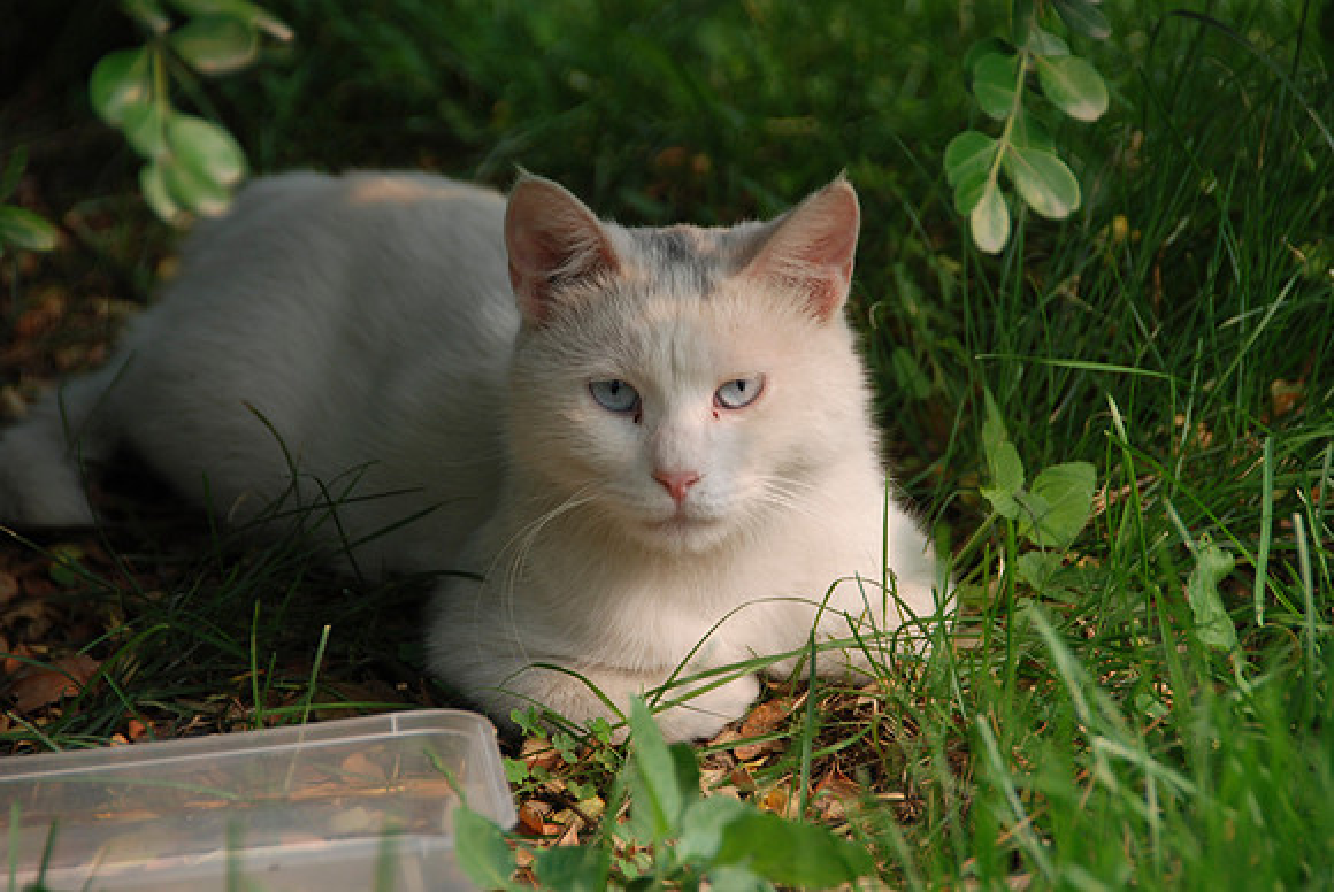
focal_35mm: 300
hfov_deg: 6.9
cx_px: 667
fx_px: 11128
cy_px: 446
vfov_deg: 4.6
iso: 250
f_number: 5.6
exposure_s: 1/100
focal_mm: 200
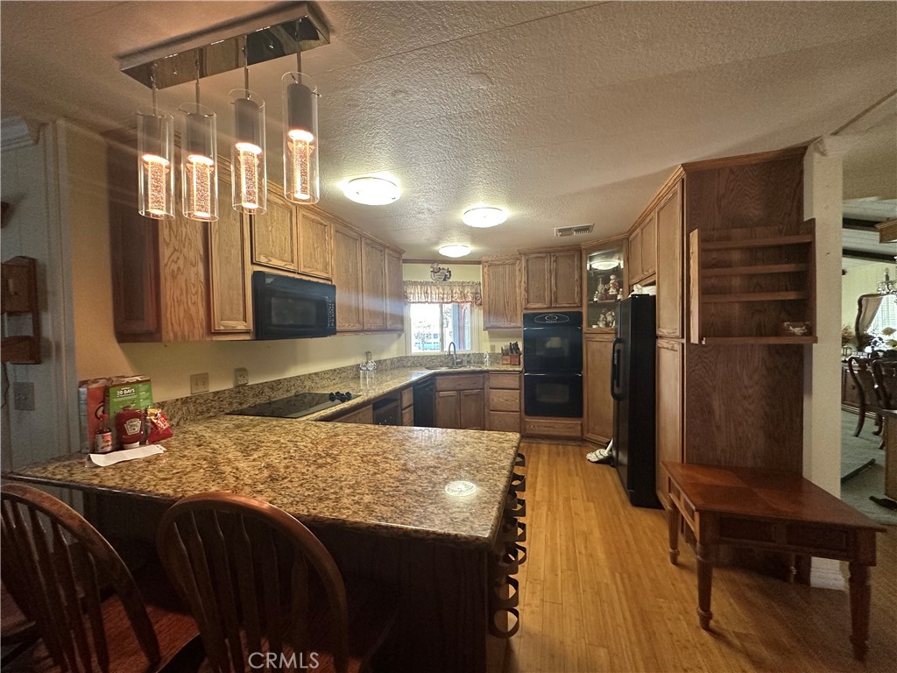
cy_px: 336
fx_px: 363
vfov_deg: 85.7
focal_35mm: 14
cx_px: 448
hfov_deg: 102.1
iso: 250
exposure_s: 1/120
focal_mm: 2.22
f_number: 2.2
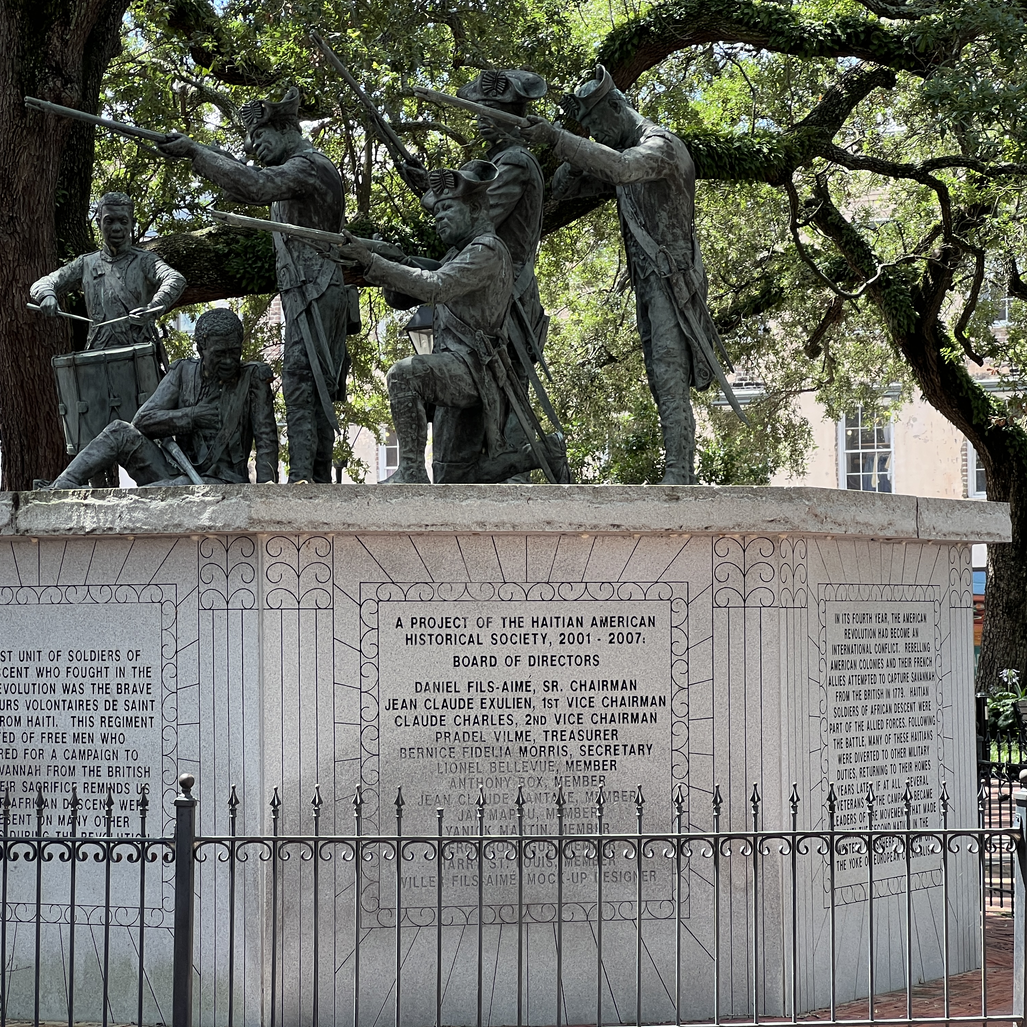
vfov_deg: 19.1
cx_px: 472
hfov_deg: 19.1
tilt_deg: +3.8
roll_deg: +0.1
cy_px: 513
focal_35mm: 91
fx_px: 3054
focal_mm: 9
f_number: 2.8
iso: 32
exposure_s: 1/99
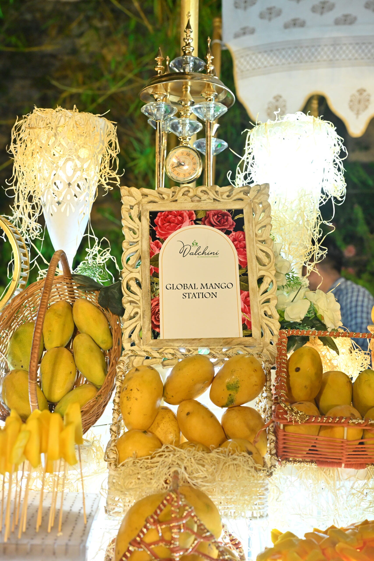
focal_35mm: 50
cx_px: 187
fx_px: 779
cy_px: 280
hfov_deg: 27.0
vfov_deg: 39.6
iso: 3200
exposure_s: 1/200
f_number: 4.5
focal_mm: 50
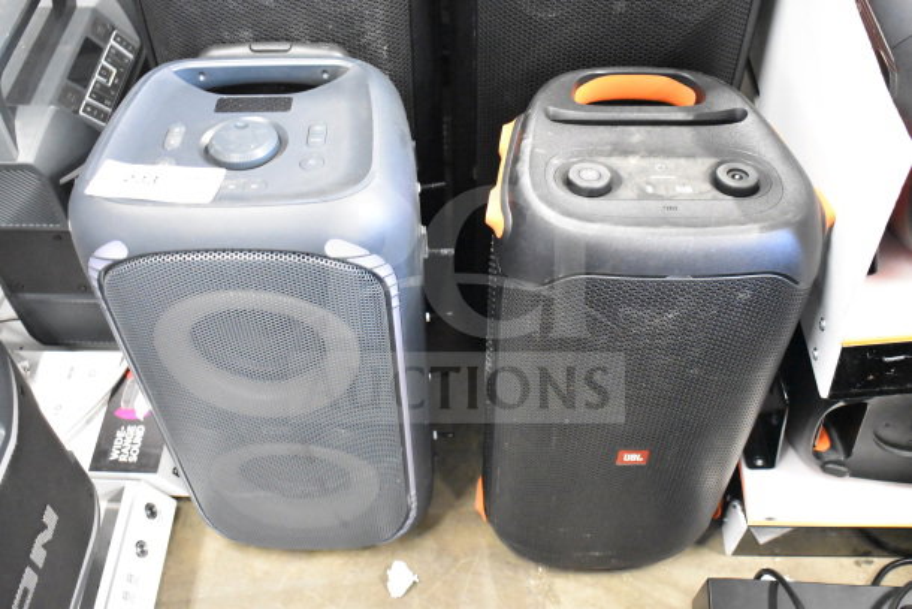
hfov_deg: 53.1
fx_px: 912
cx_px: 456
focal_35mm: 36
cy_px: 304
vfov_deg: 36.9
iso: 11400
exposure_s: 1/40
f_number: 4
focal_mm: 24
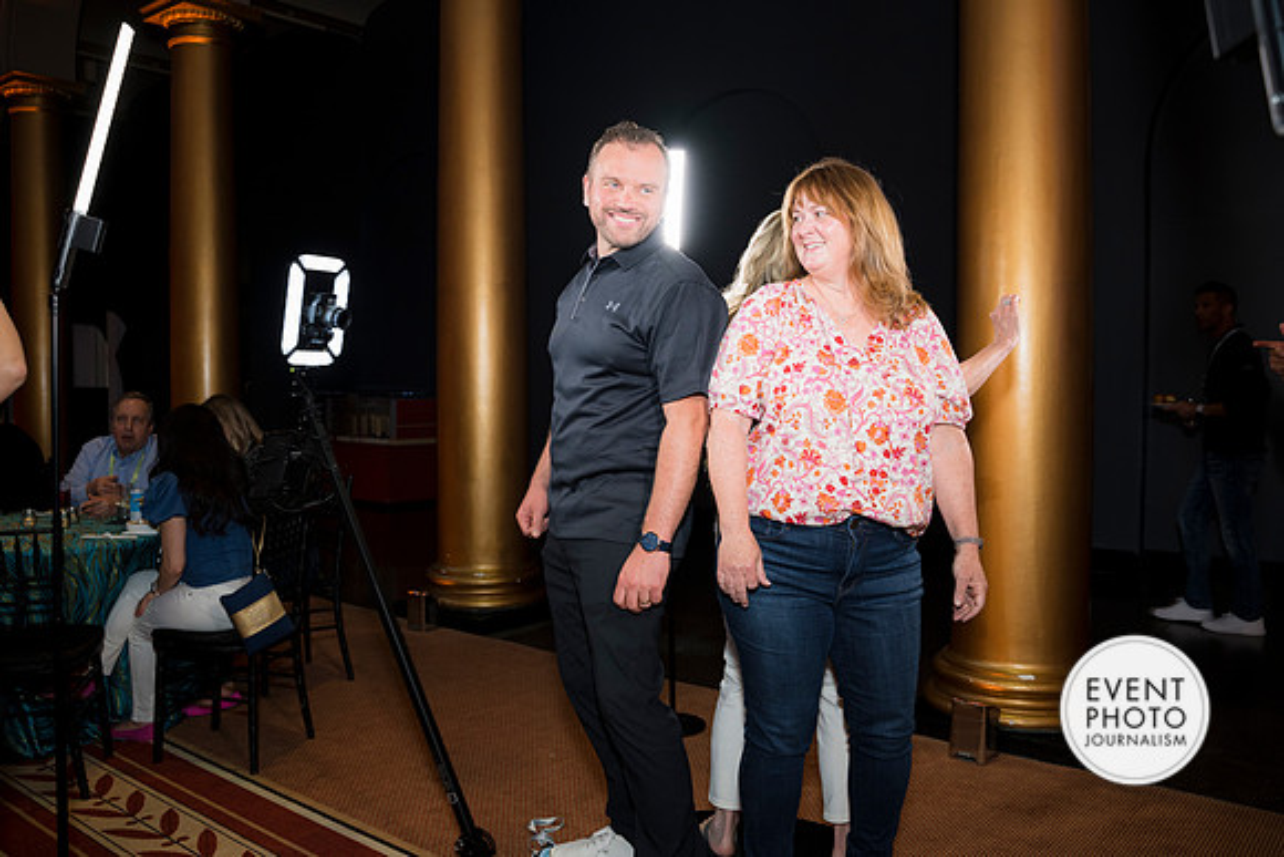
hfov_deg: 62.0
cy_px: 428
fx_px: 1068
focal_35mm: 30
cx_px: 642
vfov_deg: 43.7
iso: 800
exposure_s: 1/100
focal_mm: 29.5
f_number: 4
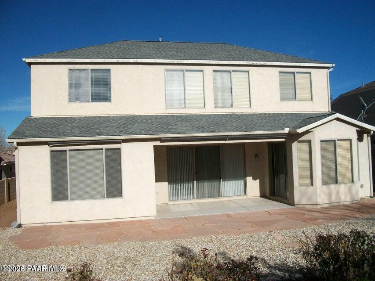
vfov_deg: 44.2
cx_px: 188
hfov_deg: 56.8
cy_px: 140
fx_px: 347
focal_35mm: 32
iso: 80
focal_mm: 5.7
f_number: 5.5
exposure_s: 1/800
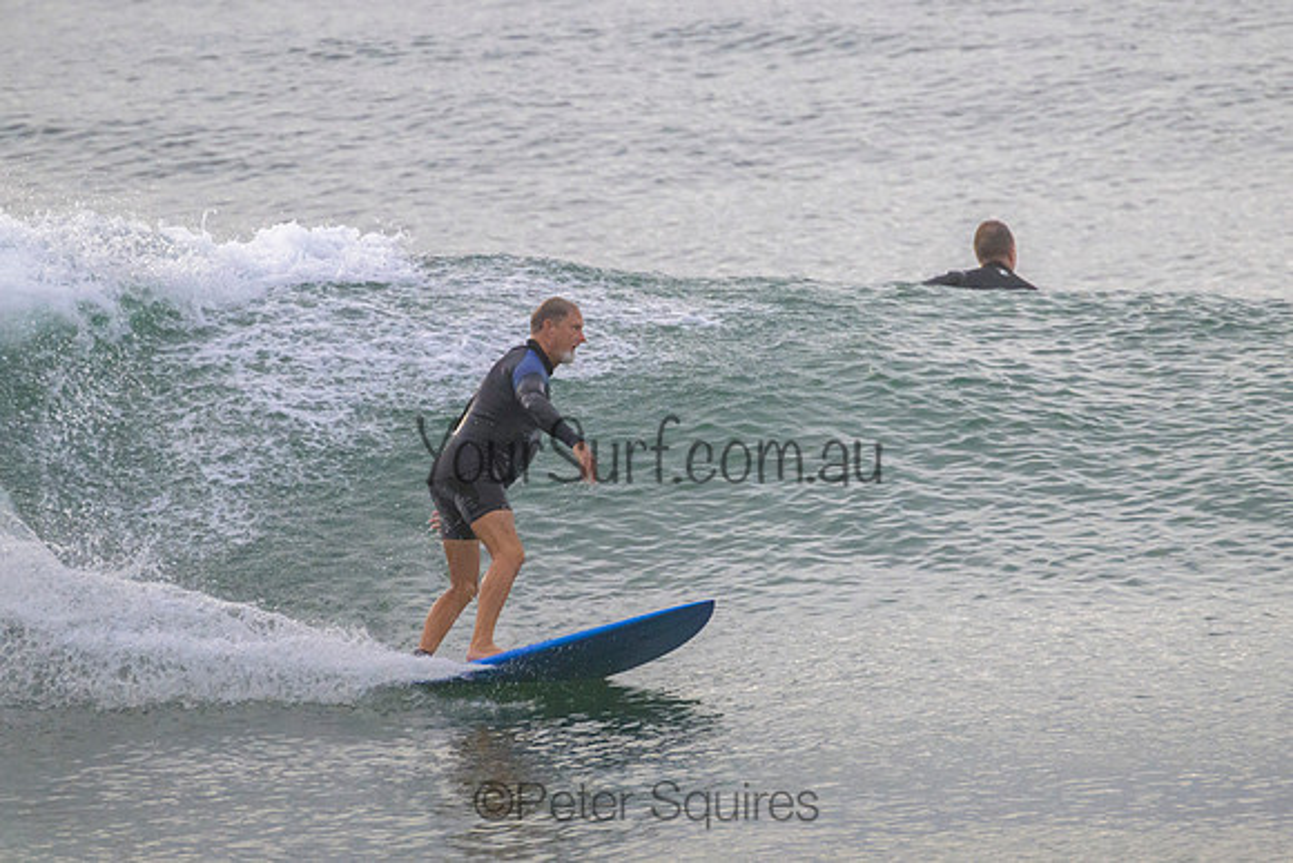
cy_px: 346
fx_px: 34409
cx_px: 756
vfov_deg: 1.4
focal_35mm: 958
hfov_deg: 2.2
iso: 3200
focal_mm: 800
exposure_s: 1/1600
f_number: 11
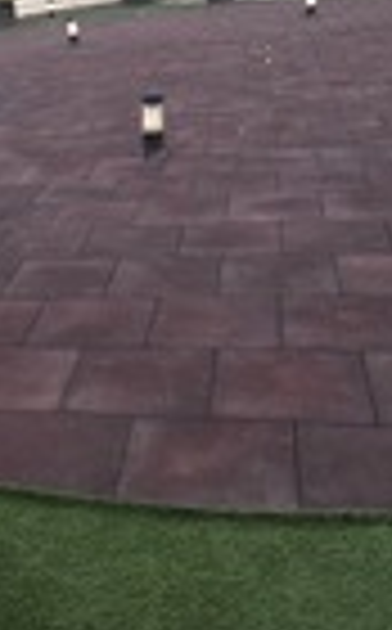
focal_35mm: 45
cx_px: 7
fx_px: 772
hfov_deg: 27.0
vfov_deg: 44.3
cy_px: 268
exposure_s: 1/359
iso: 100
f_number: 1.9
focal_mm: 2.2
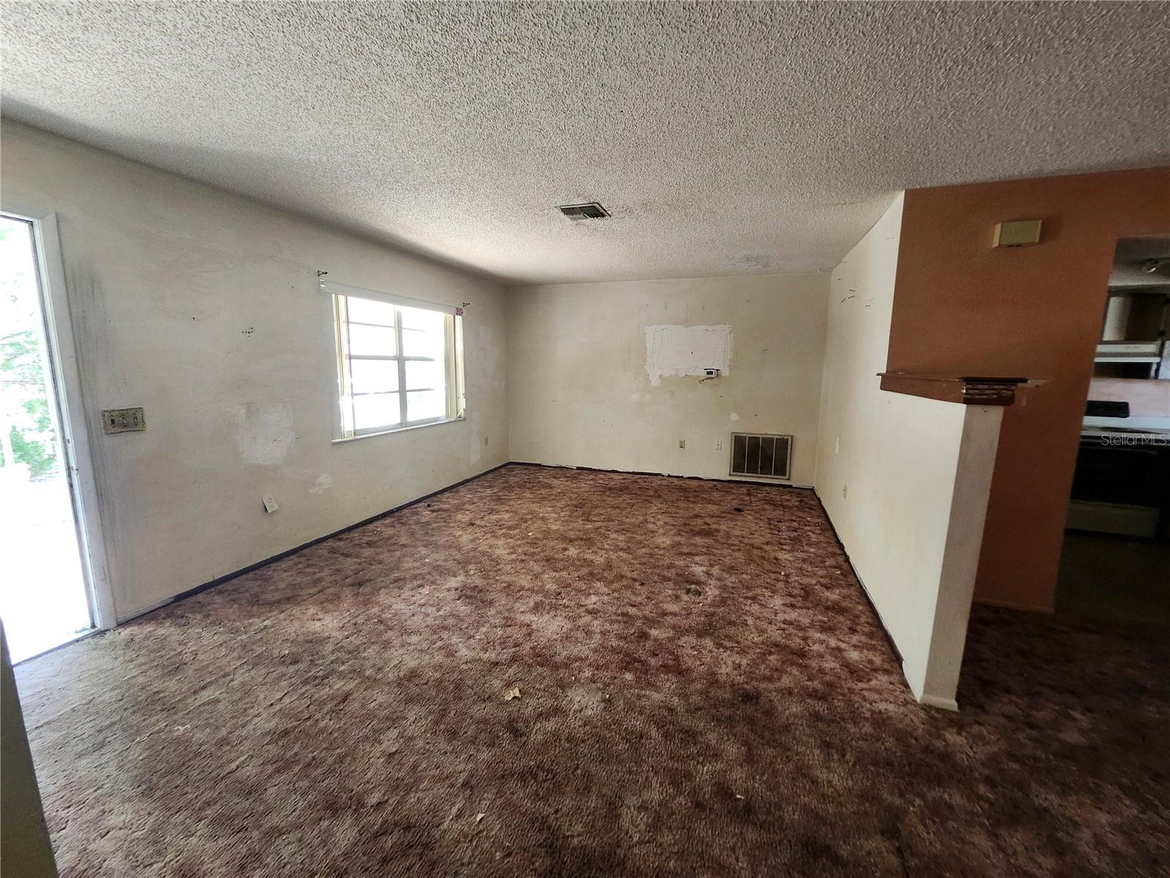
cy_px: 439
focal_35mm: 13
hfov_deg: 106.2
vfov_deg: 89.9
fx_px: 439
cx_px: 585
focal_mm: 1.74
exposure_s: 1/60
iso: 200
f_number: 2.2
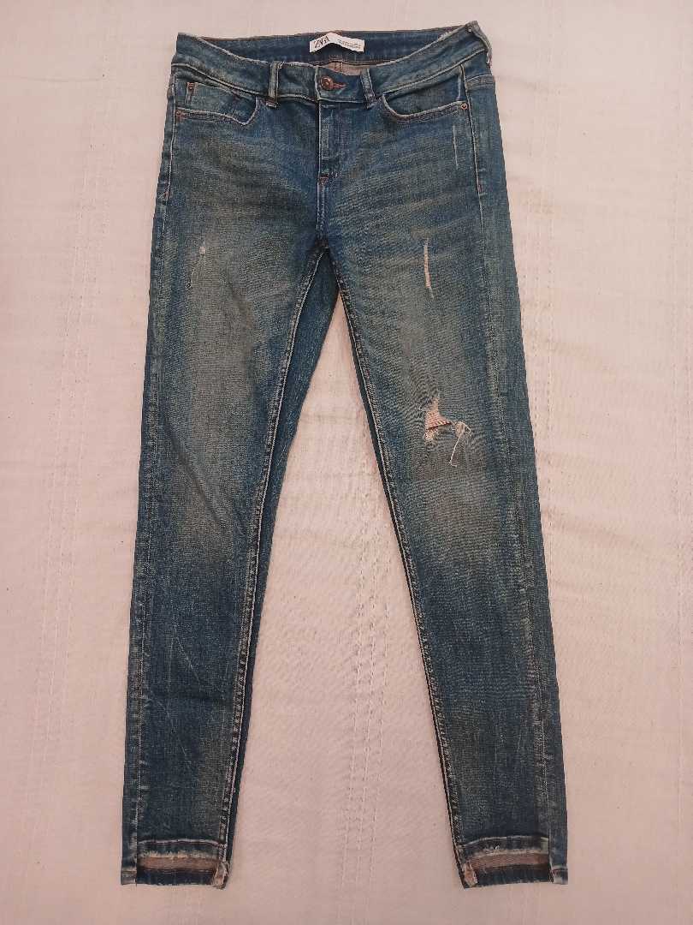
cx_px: 346
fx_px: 721
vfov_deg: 65.3
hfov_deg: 51.4
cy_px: 462
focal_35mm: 27
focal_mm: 4
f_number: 1.8
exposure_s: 1/25.1
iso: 400
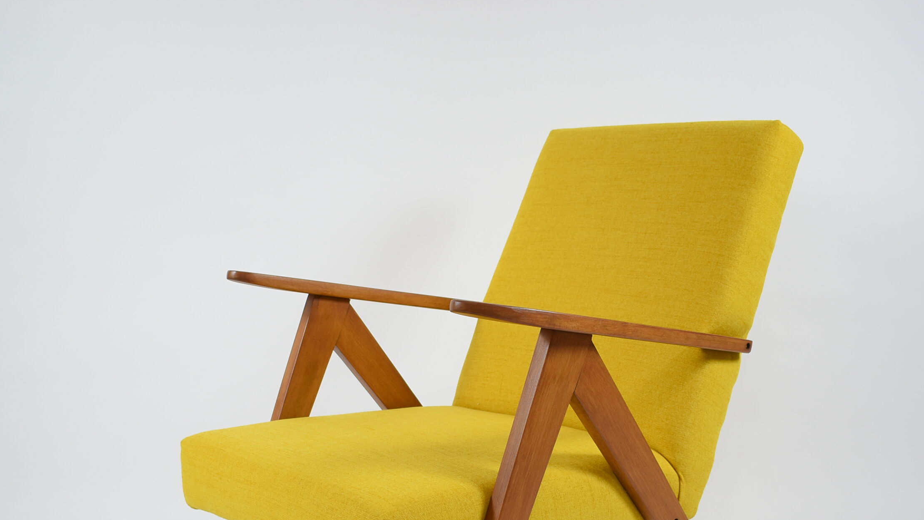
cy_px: 415
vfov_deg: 23.2
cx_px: 467
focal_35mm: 51
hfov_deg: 40.6
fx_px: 1249
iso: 100
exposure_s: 1/25
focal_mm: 24
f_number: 3.8
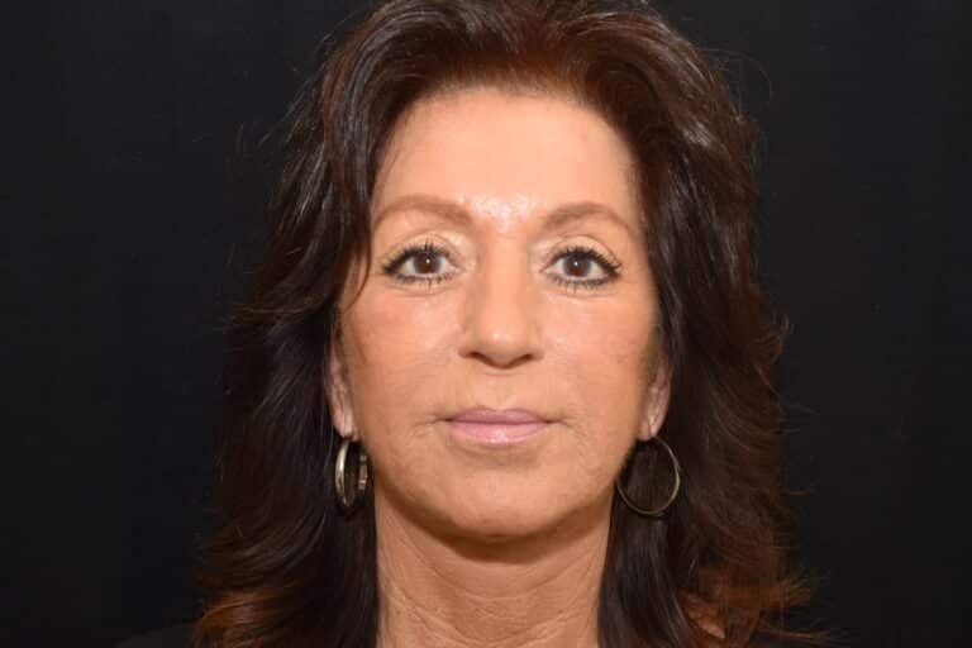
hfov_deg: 33.4
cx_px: 486
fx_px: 1620
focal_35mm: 60
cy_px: 324
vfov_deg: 22.6
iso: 320
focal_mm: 40
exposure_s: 1/60
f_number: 8
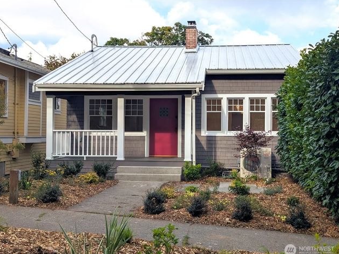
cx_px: 168
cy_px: 129
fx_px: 480
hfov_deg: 38.9
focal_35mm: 49
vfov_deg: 29.7
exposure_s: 1/1101
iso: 47
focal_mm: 6.81
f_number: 1.85
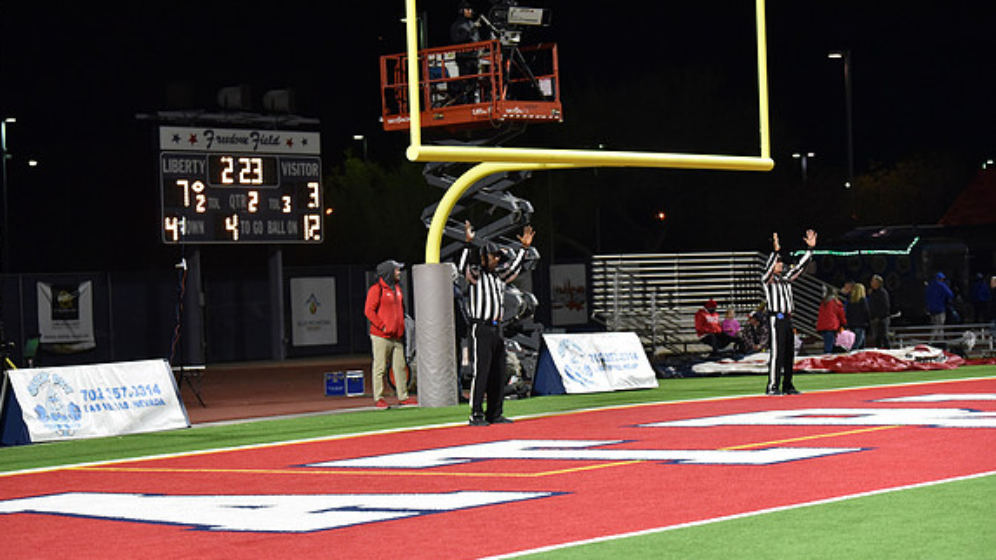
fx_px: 2799
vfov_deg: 11.4
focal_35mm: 106
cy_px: 276
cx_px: 494
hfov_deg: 20.2
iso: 5600
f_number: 2.8
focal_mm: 100
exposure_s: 1/500
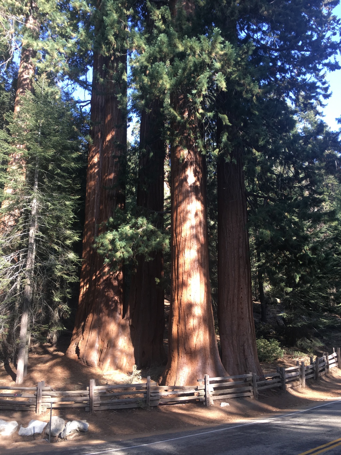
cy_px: 228
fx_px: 381
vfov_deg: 61.7
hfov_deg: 48.2
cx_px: 170
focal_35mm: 29
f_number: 2.2
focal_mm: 4.15
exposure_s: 1/120
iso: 25
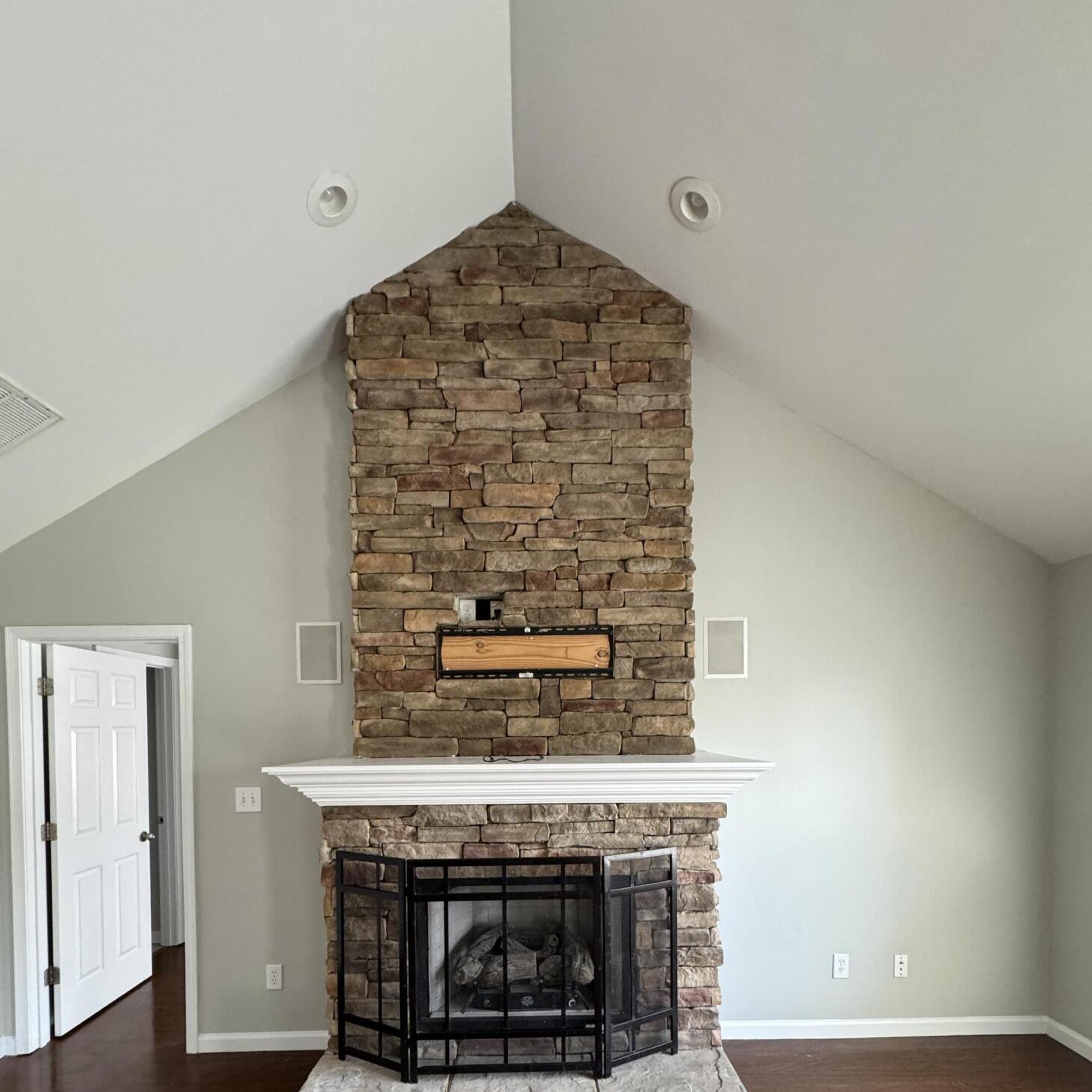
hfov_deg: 84.0
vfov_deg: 80.9
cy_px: 736
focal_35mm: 17
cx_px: 538
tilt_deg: -1.4
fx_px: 607
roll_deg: +1.1
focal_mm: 2.22
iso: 320
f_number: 2.2
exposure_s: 1/73
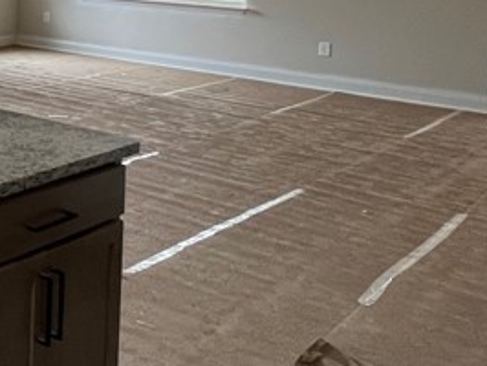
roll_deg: -1.0
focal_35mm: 50
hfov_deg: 26.1
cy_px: -29
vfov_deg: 26.9
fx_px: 704
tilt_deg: -3.2
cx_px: -269
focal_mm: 1.57
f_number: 1.8
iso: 80
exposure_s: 1/99
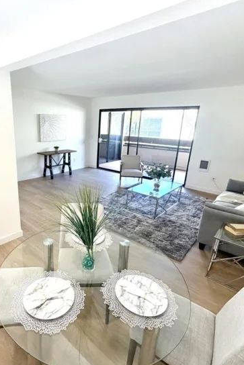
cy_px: 182
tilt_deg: -17.0
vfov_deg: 84.0
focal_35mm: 20
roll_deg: -0.6
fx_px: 203
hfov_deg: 60.0
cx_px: 75
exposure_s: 1/120
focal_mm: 2.22
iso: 200
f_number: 2.2
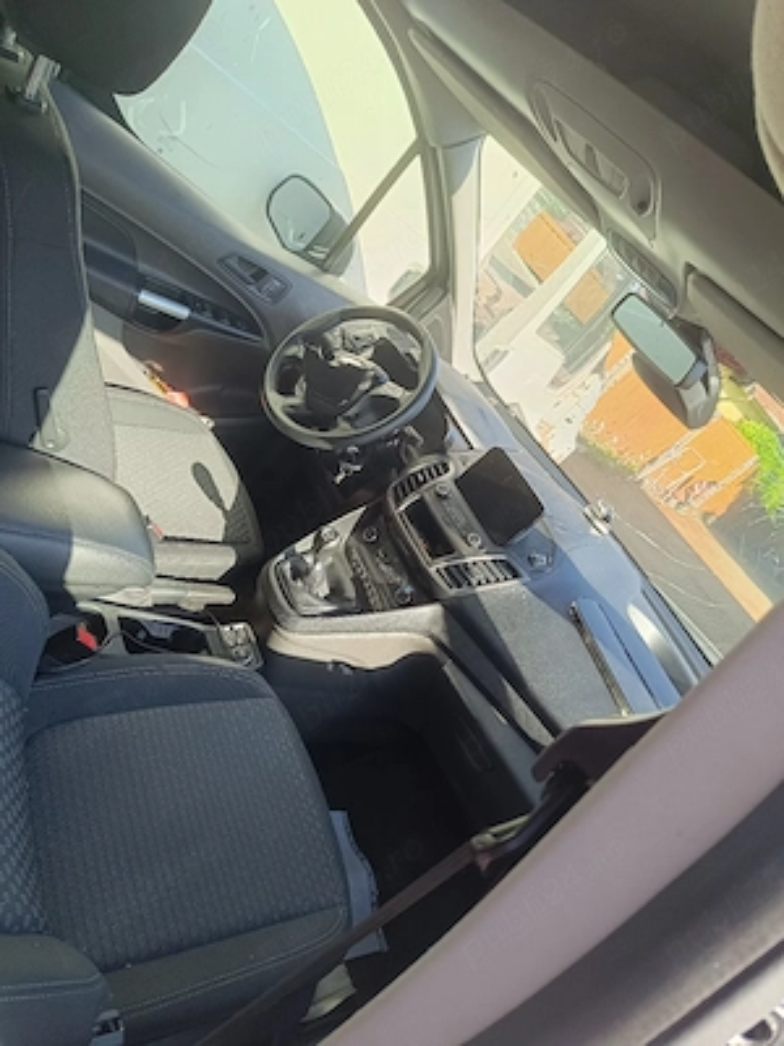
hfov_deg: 56.8
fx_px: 725
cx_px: 392
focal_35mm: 24
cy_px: 523
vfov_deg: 71.6
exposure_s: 1/135
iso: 53
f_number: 1.88
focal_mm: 5.59
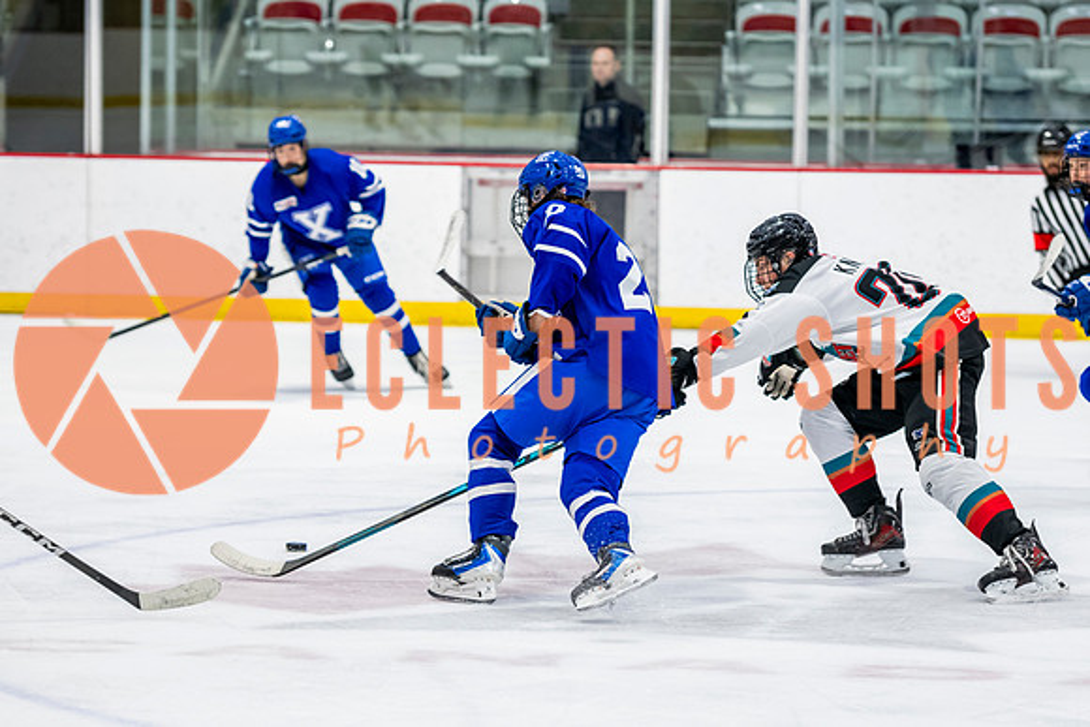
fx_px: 4682
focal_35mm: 155
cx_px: 576
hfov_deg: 13.3
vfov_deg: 8.9
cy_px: 419
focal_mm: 112
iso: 1600
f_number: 3.2
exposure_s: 1/800
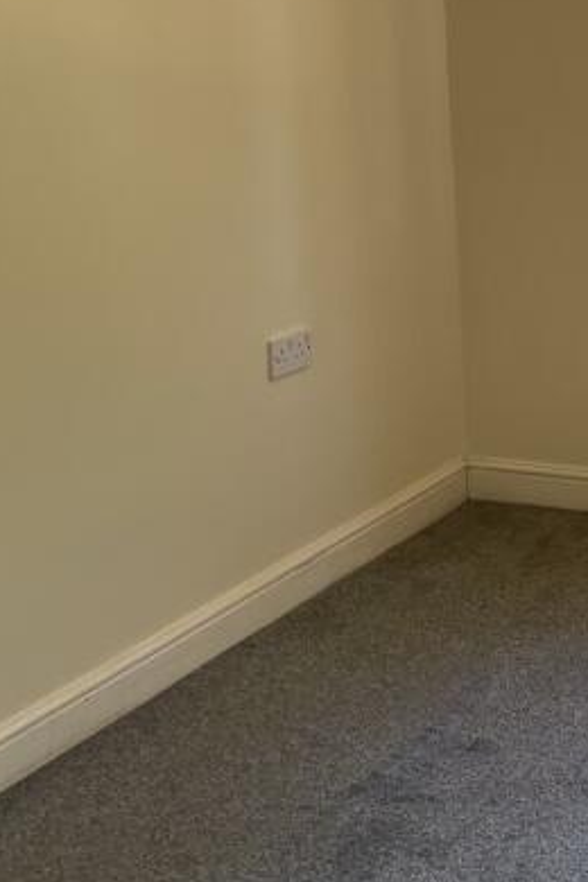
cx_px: 751
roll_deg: +1.4
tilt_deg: -12.5
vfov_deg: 28.2
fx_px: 1739
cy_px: 256
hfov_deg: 18.0
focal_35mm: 71
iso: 100
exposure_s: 1/121
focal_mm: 4.2
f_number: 1.6
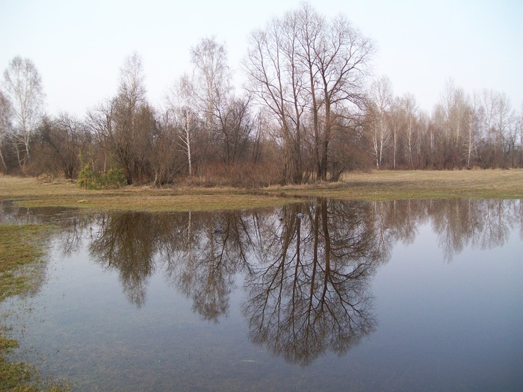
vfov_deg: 41.8
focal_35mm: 34
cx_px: 262
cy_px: 196
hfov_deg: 54.0
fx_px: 514
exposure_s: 1/160
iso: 64
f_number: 2.7
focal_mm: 6.1
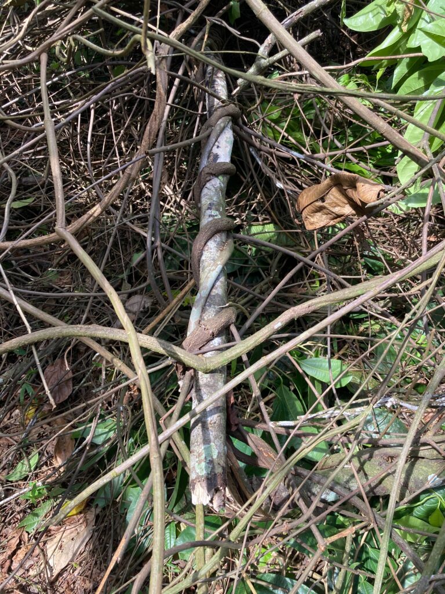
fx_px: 480
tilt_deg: -46.2
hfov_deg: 49.7
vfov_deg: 63.4
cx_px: 222
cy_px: 297
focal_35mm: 28
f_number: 1.8
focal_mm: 3.99
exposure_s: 1/242
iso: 20
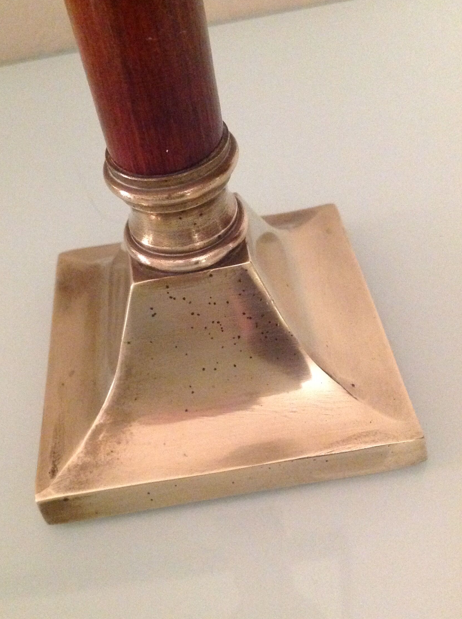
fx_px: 732
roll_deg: +14.8
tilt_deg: -42.8
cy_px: 305
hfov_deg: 35.0
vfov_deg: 45.8
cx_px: 193
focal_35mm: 41
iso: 800
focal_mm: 4.28
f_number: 2.4
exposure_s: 1/17
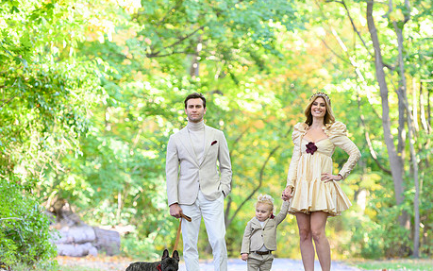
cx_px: 231
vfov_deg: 8.4
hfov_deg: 13.3
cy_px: 147
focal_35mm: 157
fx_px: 1853
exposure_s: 1/200
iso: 1600
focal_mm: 122
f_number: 3.2
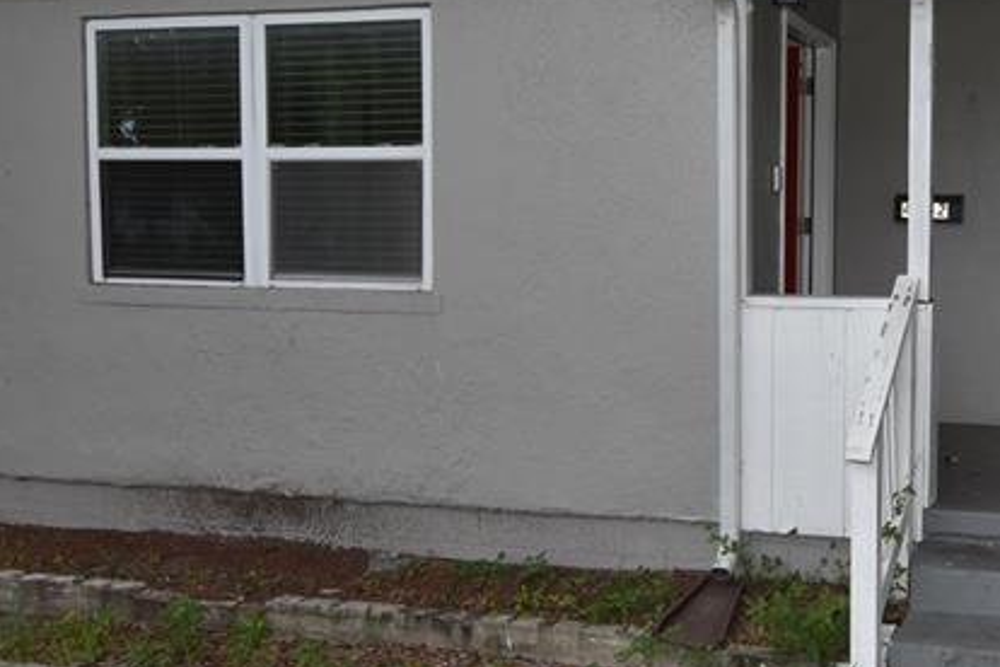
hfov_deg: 44.1
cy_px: 289
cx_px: 807
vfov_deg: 31.9
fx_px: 1167
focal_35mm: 42
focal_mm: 17
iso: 100
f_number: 6.3
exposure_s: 1/160
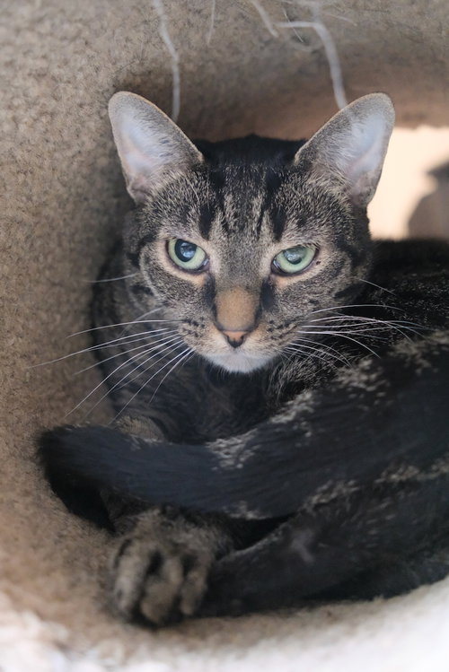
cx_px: 224
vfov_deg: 44.5
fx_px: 822
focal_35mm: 44
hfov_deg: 30.5
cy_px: 336
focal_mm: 29
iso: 12800
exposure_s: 1/105
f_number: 2.8
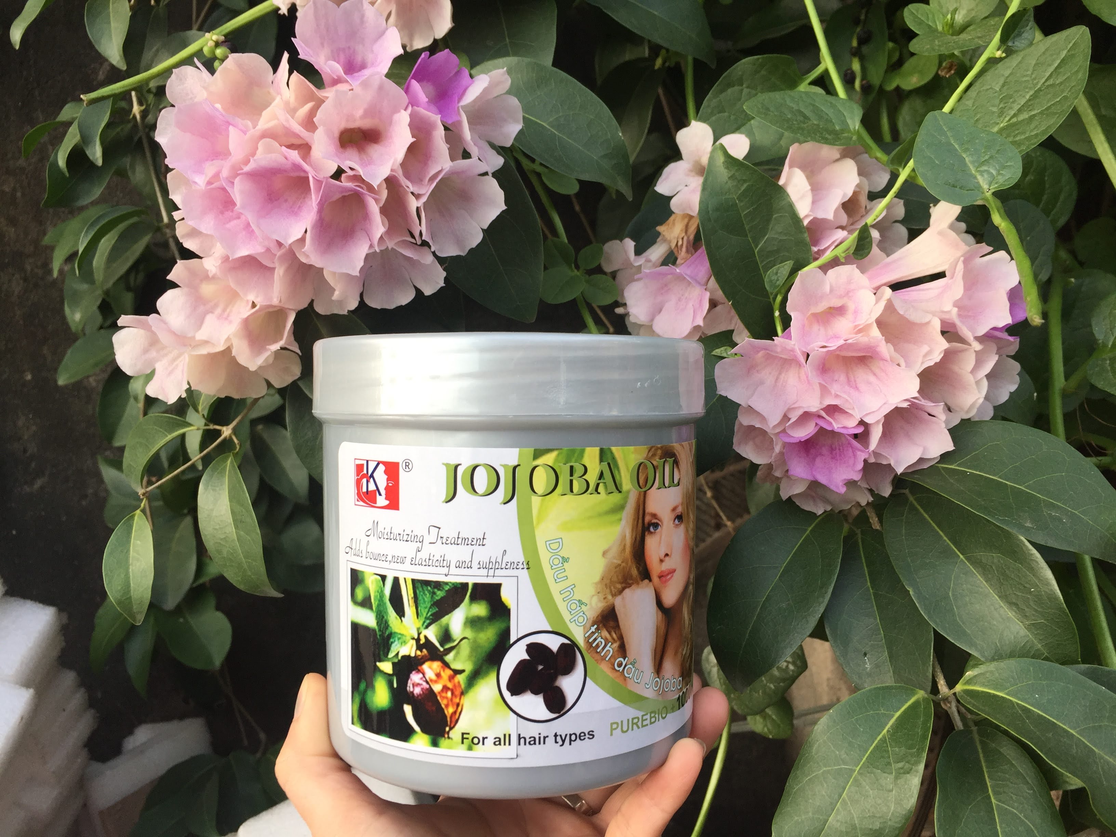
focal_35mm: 29
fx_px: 935
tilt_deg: -3.6
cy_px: 418
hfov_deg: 61.7
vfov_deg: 48.2
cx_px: 558
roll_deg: +6.4
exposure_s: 1/130
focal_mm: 4.15
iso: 32
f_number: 2.2
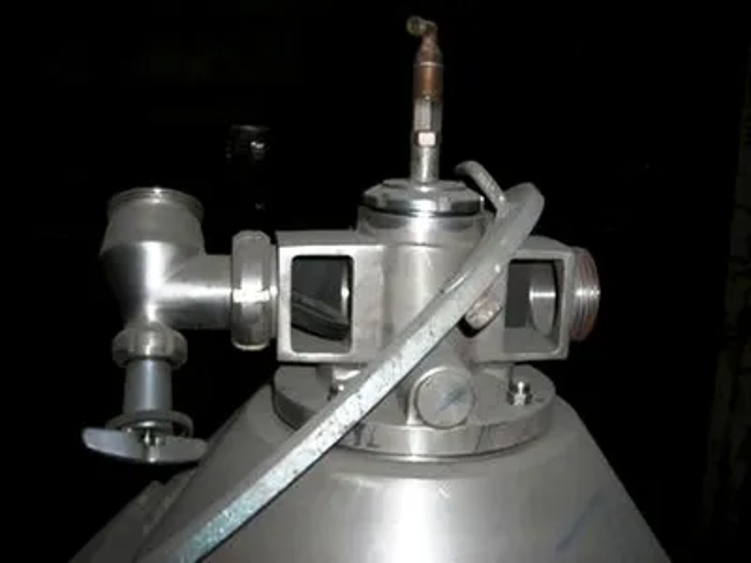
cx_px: 376
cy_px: 282
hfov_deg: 49.0
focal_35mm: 38
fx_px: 824
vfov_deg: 37.7
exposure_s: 1/60.1
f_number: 3.2
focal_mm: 6.3
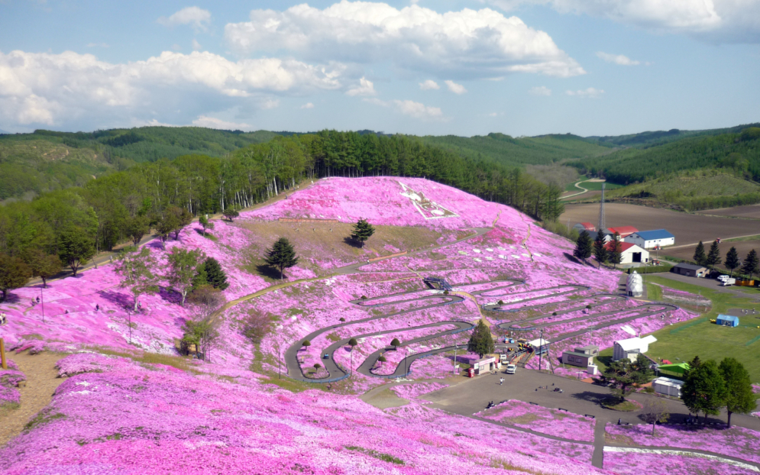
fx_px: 746
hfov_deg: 54.0
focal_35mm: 36
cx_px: 381
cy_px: 287
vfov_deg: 35.2
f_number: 8
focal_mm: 5.5
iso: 100
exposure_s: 1/160
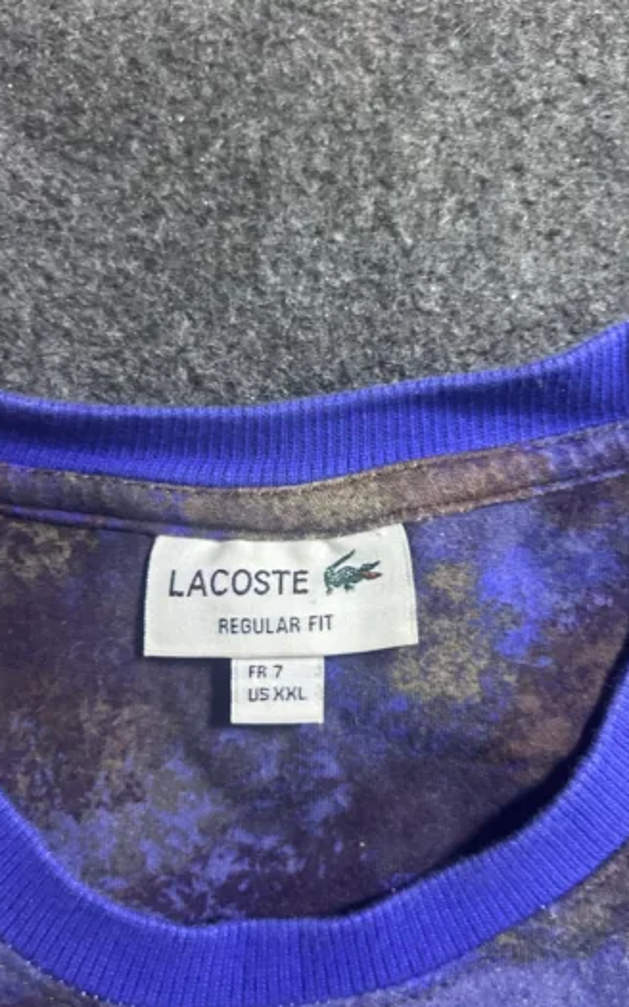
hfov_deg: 44.5
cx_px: 330
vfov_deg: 66.5
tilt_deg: -56.0
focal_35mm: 28
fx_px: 768
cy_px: 502
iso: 500
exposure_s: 1/50
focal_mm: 5.7
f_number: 1.5
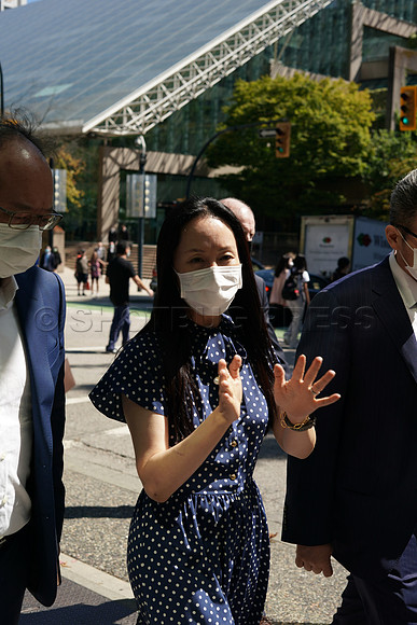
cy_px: 312
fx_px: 868
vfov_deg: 39.6
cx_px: 208
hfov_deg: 27.0
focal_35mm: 50
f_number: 6.3
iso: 200
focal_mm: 50
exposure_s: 1/500
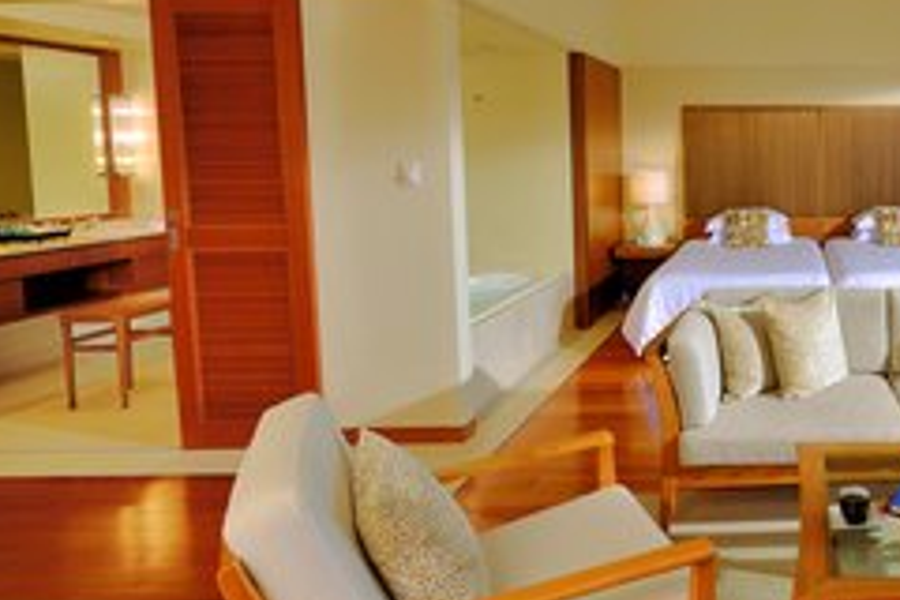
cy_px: 206
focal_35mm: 28
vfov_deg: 45.8
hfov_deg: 55.6
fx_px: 700
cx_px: 829
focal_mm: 14
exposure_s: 1/13
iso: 160
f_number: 14
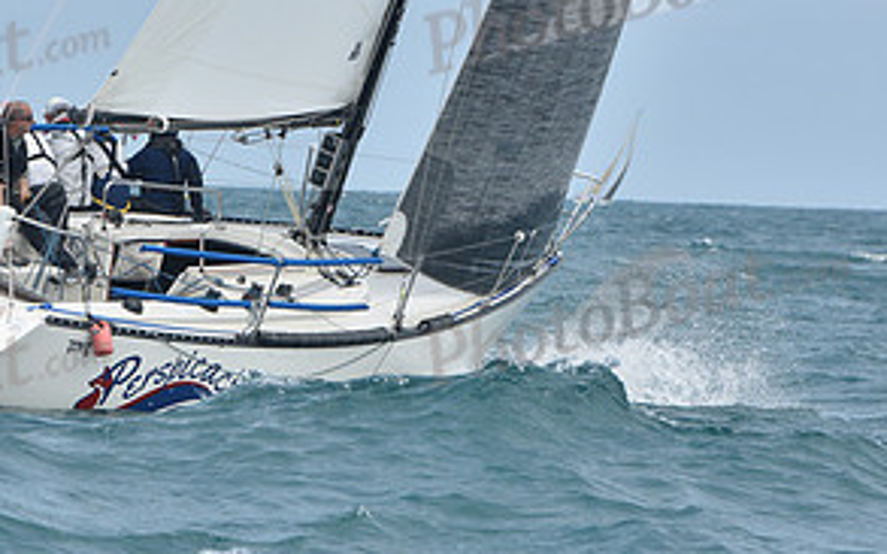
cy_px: 195
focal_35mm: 404
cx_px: 269
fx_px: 9764
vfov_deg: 3.2
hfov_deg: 5.2
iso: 250
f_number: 10
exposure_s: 1/800
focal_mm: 200
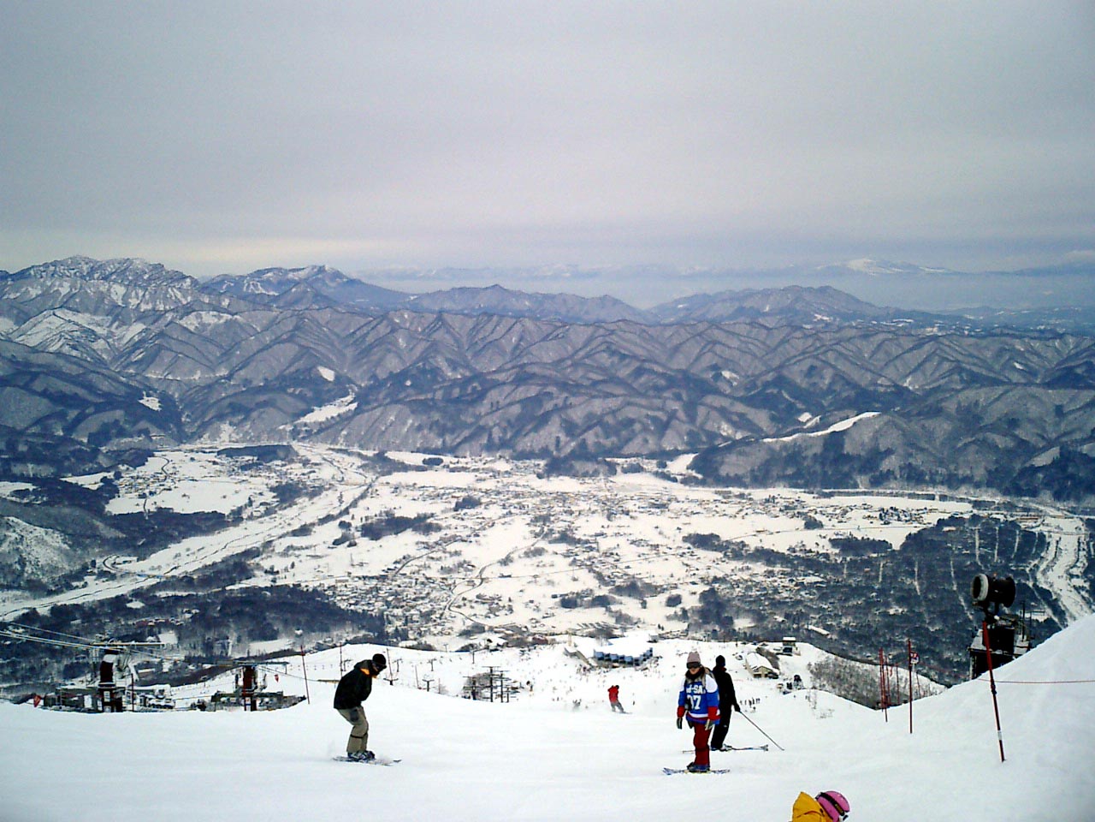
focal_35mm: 36
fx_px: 1139
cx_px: 548
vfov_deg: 39.7
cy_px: 411
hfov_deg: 51.4
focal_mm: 7.5
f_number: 3.2
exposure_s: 1/3200
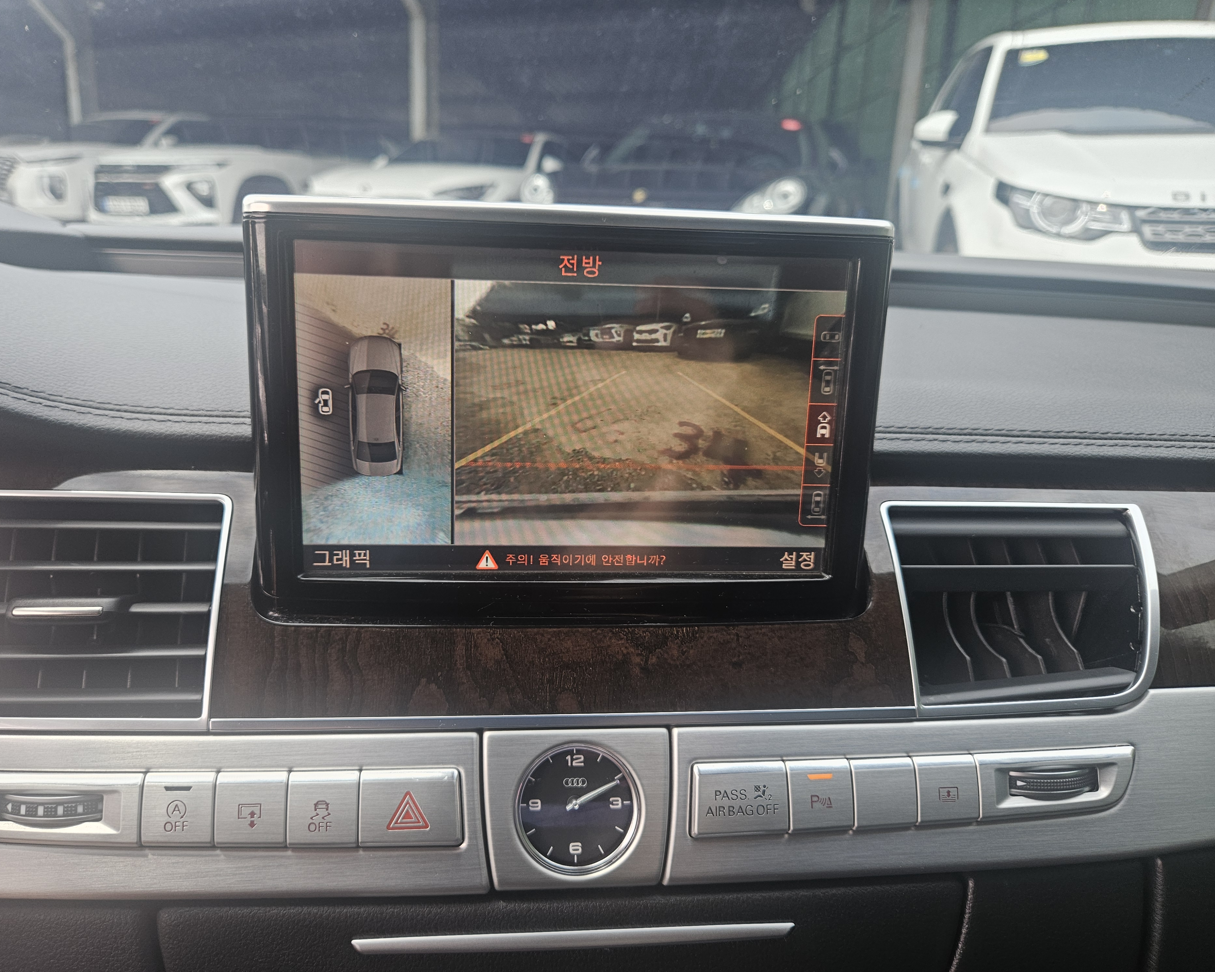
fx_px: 863
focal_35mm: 24
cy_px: 486
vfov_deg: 58.8
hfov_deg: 70.2
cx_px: 567
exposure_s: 1/359
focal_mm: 5.4
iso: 100
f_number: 1.8
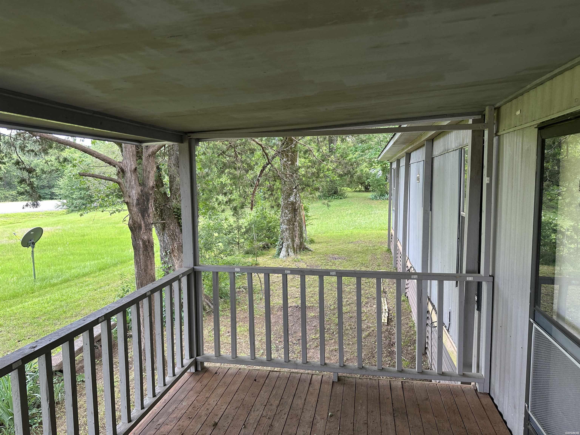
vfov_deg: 56.8
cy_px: 218
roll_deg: +0.8
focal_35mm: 24
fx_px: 402
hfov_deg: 71.6
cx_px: 290
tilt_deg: -5.6
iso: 80
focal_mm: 6.86
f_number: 1.78
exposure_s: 1/121
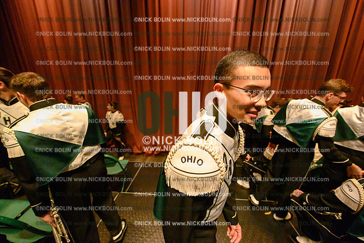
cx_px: 182
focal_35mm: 14
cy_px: 122
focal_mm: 14
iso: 25600
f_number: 2.8
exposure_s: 1/320
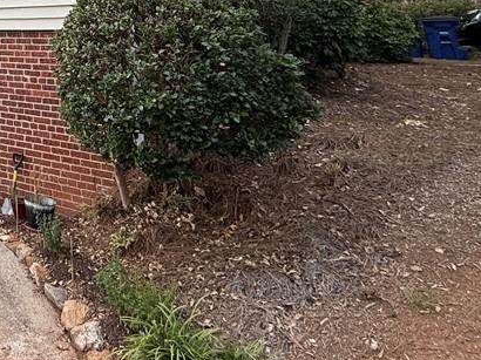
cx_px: -61
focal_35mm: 35
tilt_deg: +15.8
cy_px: -59
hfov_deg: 41.0
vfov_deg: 33.9
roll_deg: -2.7
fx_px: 486
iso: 50
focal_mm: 2.22
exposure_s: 1/625
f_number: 2.2
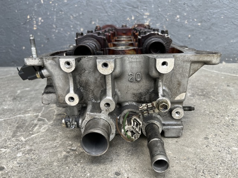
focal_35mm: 26
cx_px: 119
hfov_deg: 67.3
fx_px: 179
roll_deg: +1.5
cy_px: 89
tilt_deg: -17.1
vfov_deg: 53.0
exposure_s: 1/278
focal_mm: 5.1
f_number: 1.6
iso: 40
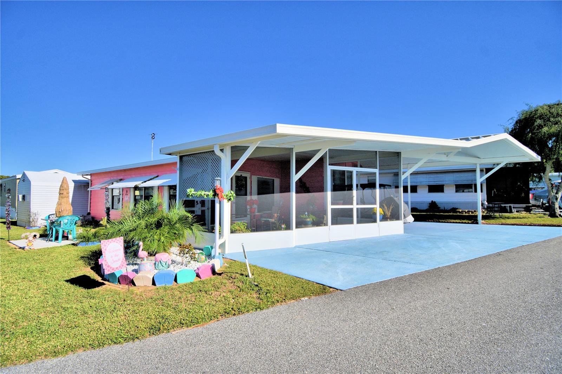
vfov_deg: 77.3
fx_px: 234
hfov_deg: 100.4
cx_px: 281
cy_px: 187
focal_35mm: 15
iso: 100
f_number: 4.5
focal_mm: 10
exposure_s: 1/2500
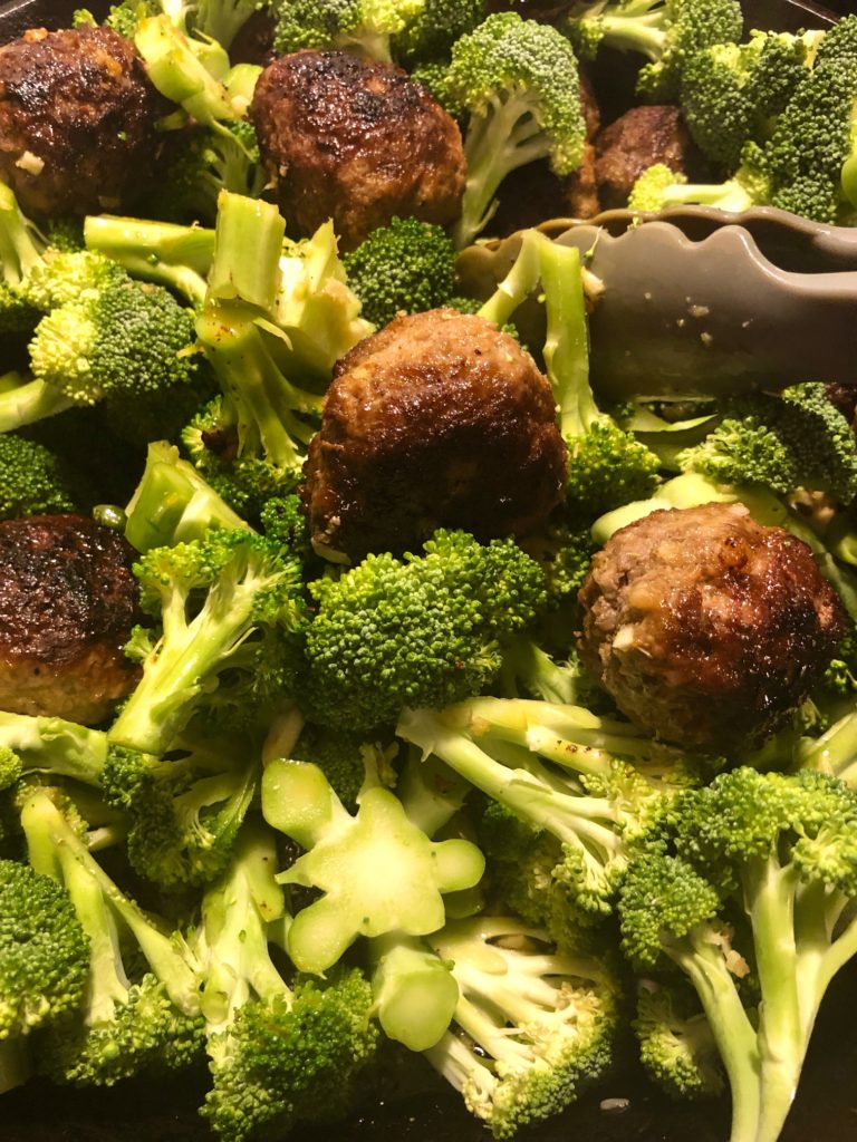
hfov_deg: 49.7
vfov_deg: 63.4
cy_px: 571
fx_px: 924
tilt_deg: -60.8
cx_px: 428
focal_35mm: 28
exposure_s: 1/15
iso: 100
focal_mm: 3.99
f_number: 1.8
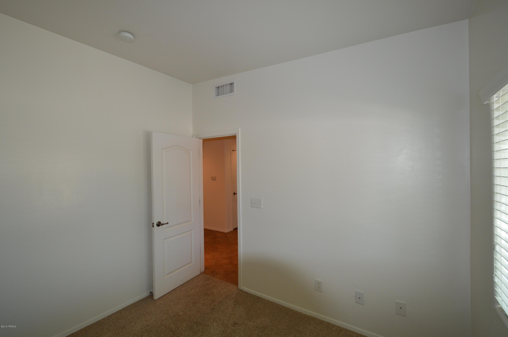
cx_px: 254
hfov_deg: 100.4
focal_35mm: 15
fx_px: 211
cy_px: 168
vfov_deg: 77.2
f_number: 4
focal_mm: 10
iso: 400
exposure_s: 1/80
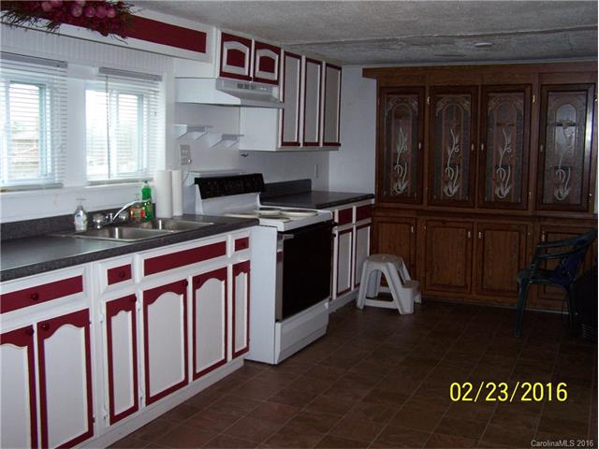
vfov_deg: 37.7
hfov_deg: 49.0
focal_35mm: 38
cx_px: 300
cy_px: 224
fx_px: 658
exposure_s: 1/60
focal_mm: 6.3
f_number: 2.8
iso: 160
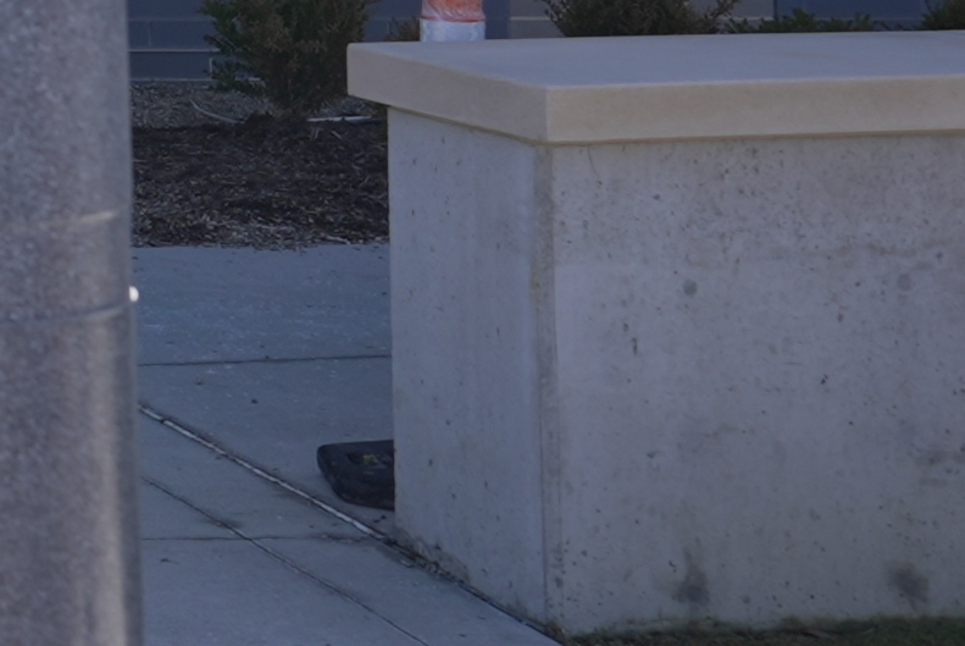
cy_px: -702
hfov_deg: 10.9
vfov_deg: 8.6
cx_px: -1547
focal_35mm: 150
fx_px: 4024
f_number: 6.3
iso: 100
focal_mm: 28
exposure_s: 1/160
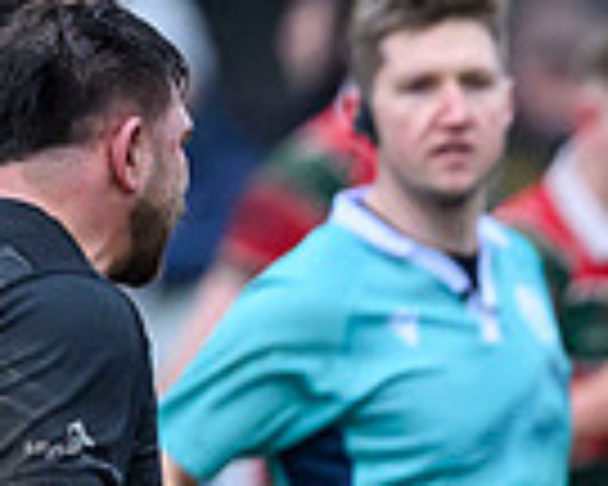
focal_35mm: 2226
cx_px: 1671
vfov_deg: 0.7
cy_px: 994
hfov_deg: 0.9
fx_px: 40056
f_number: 3.5
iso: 3200
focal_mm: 400
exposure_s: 1/1600
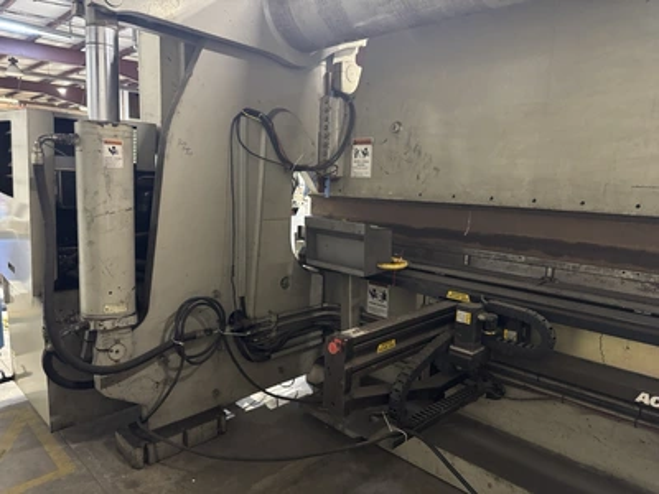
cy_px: 247
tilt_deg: -9.7
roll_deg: -2.3
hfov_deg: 71.6
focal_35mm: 24
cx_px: 330
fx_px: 457
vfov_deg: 56.8
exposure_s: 1/30
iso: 800
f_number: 1.78
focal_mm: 6.76
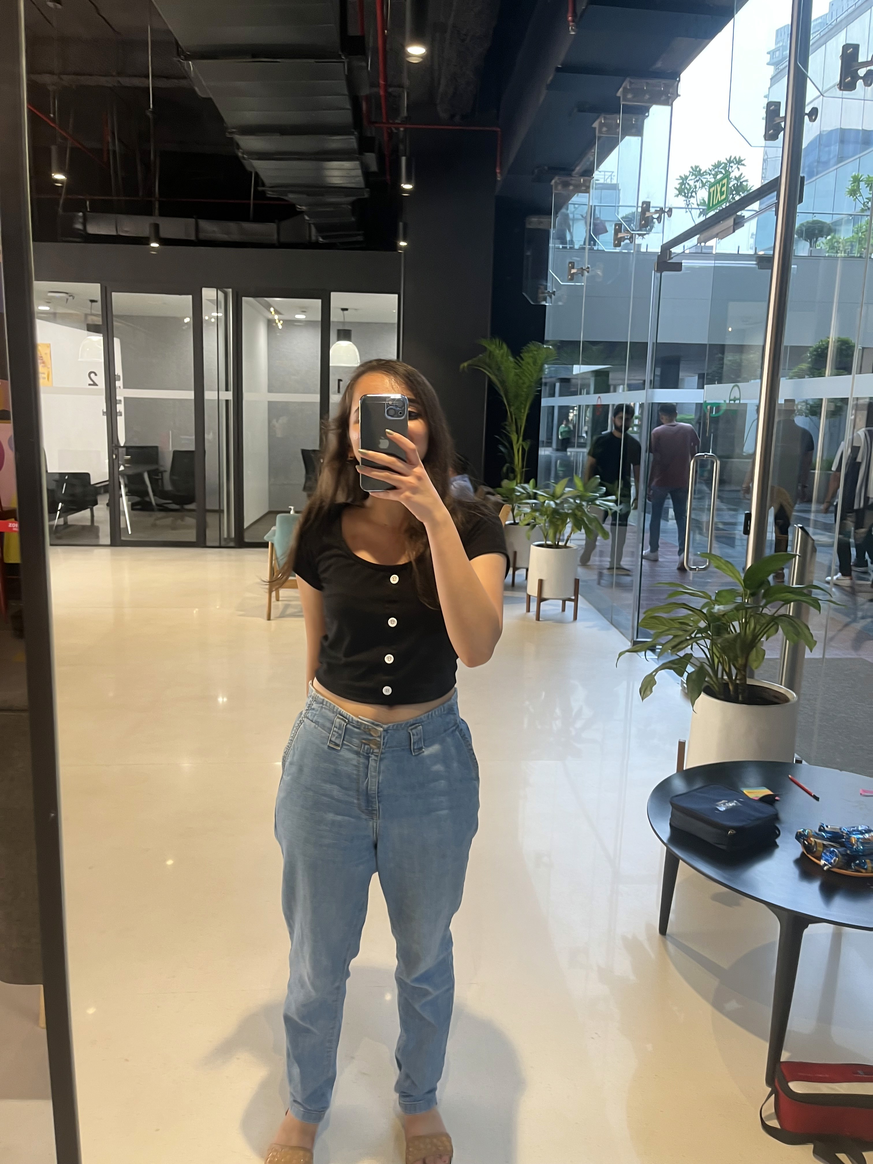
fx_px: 874
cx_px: 436
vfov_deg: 67.3
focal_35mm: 26
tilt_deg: -8.9
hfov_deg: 53.1
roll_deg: +0.6
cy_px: 582
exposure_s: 1/50
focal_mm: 5.1
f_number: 1.6
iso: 64
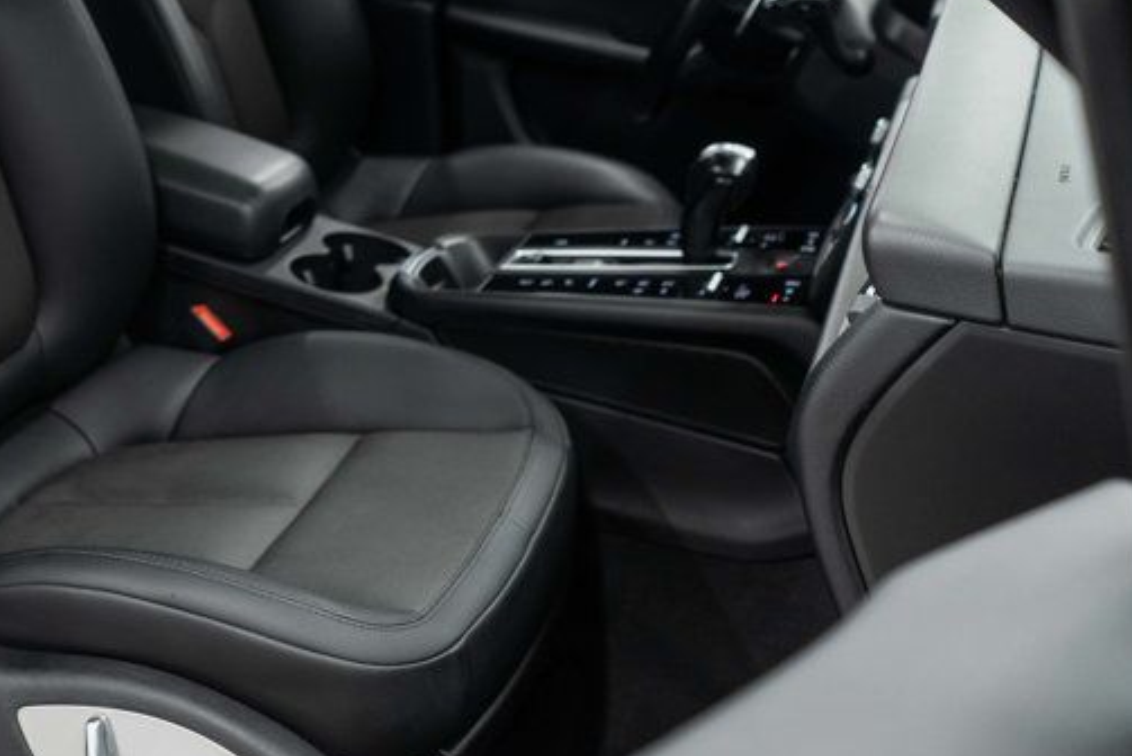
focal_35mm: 57
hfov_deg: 33.2
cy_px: 132
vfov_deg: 23.4
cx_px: 117
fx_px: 1793
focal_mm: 28
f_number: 3.2
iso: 1000
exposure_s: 1/50
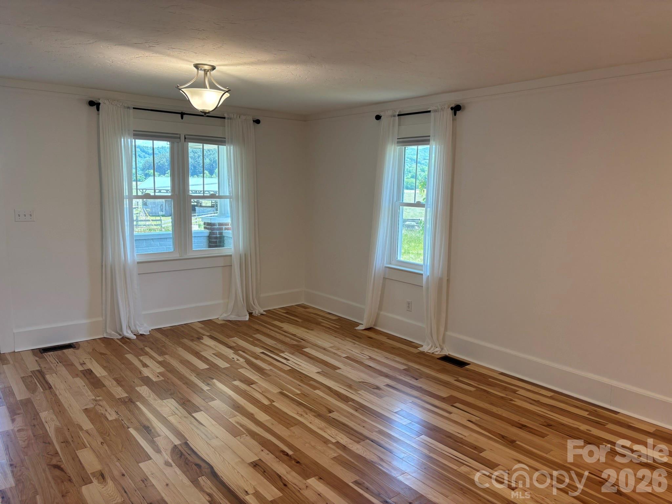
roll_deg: -0.8
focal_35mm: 26
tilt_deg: -8.2
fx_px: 505
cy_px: 252
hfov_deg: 67.3
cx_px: 336
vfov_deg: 53.1
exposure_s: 1/120
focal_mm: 5.96
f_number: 1.6
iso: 50
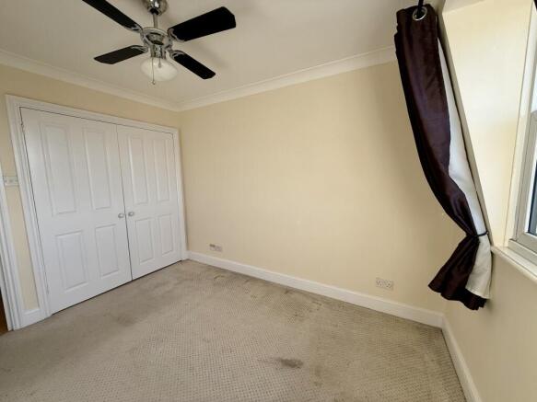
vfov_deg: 85.7
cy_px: 201
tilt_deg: -6.5
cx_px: 268
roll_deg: +0.9
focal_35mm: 14
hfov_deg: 102.1
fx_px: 217
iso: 50
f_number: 2.2
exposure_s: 1/200
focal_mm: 2.22
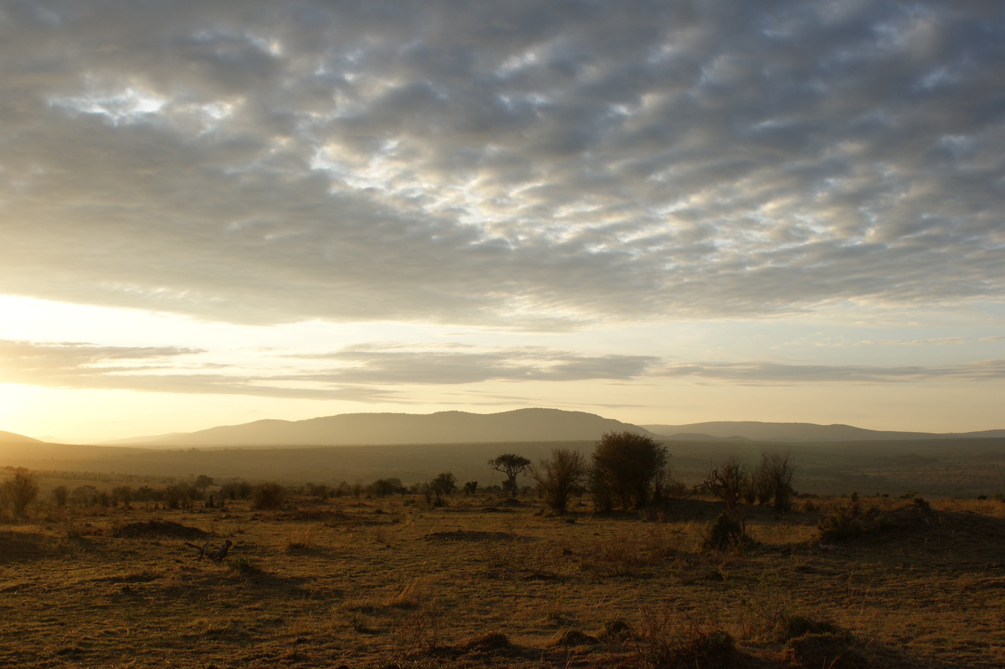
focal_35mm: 42
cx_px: 502
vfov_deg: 31.9
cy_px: 334
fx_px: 1172
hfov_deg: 46.4
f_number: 8
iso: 100
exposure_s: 1/100
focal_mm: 28
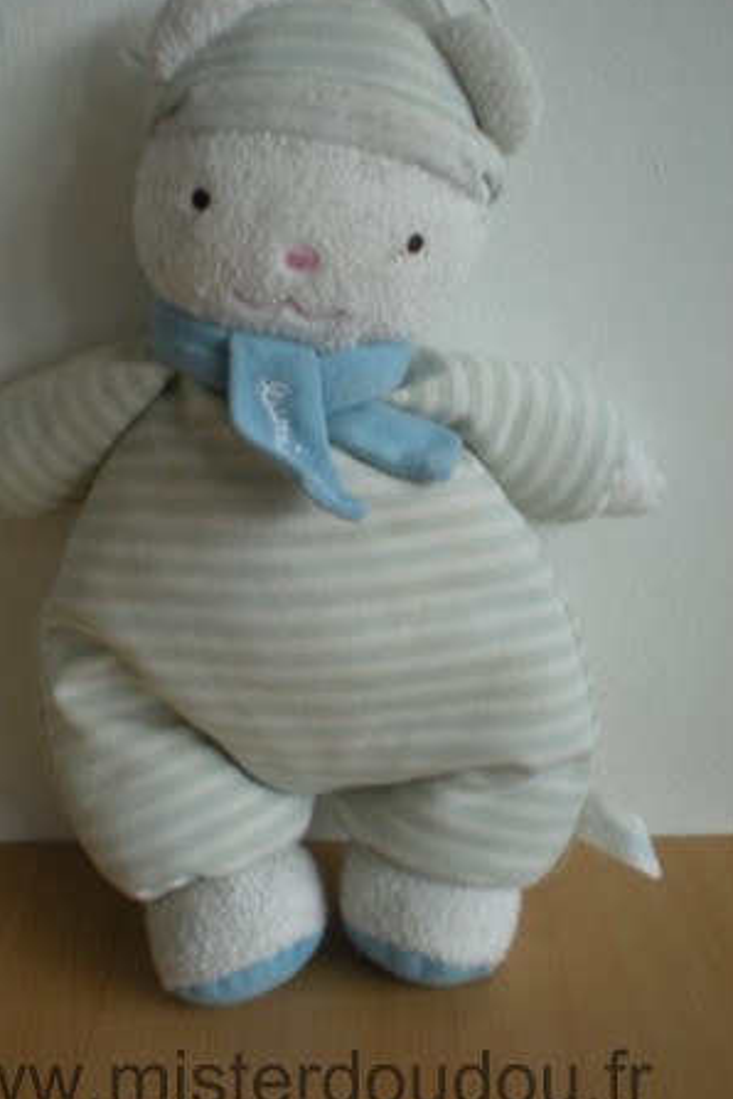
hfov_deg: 29.1
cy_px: 489
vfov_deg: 42.7
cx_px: 280
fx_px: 1405
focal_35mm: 46
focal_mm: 6.3
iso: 200
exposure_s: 1/11.4
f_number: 3.1
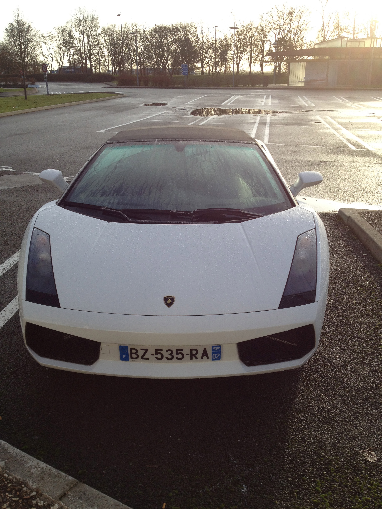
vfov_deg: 52.6
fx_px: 515
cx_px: 191
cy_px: 254
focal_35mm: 35
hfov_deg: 40.7
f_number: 2.4
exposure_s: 1/673
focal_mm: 4.28
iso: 64
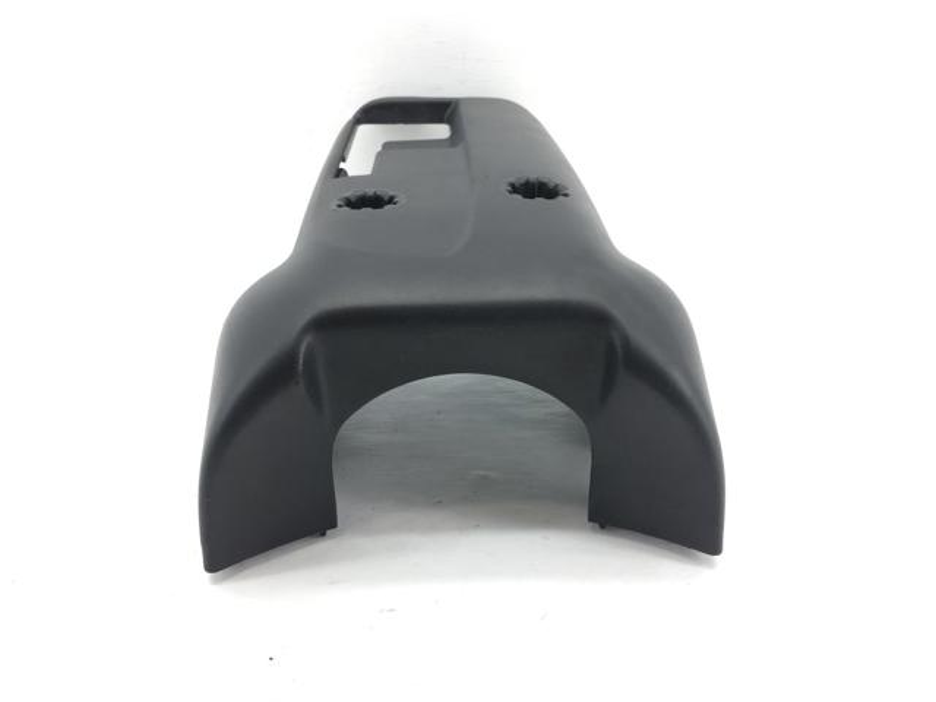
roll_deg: +0.5
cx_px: 468
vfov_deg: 48.2
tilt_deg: -22.3
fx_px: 784
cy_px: 351
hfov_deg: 61.7
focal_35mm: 29
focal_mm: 4.15
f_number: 2.2
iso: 40
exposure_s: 1/100
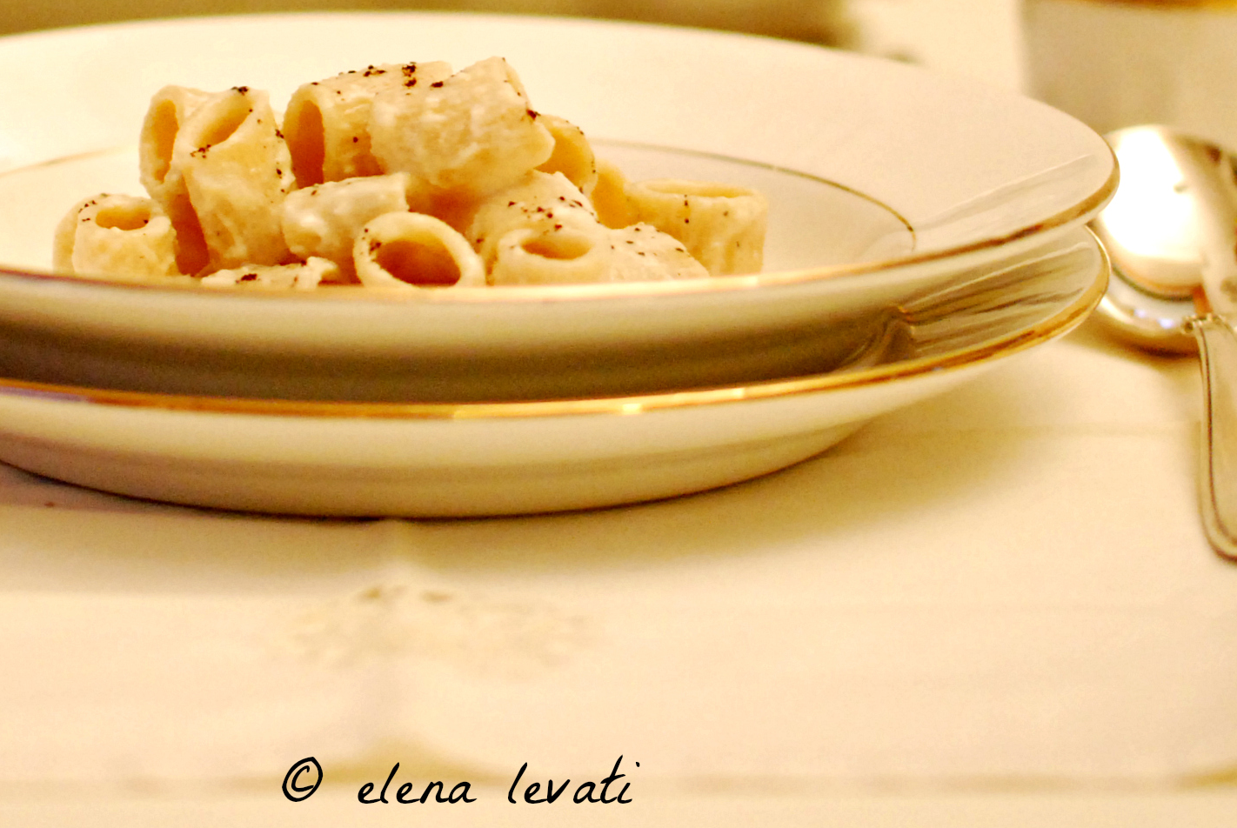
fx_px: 6881
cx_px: 301
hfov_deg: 10.3
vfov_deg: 6.9
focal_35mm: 200
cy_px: 46
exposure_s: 1/125
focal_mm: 60
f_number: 2.2
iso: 1600
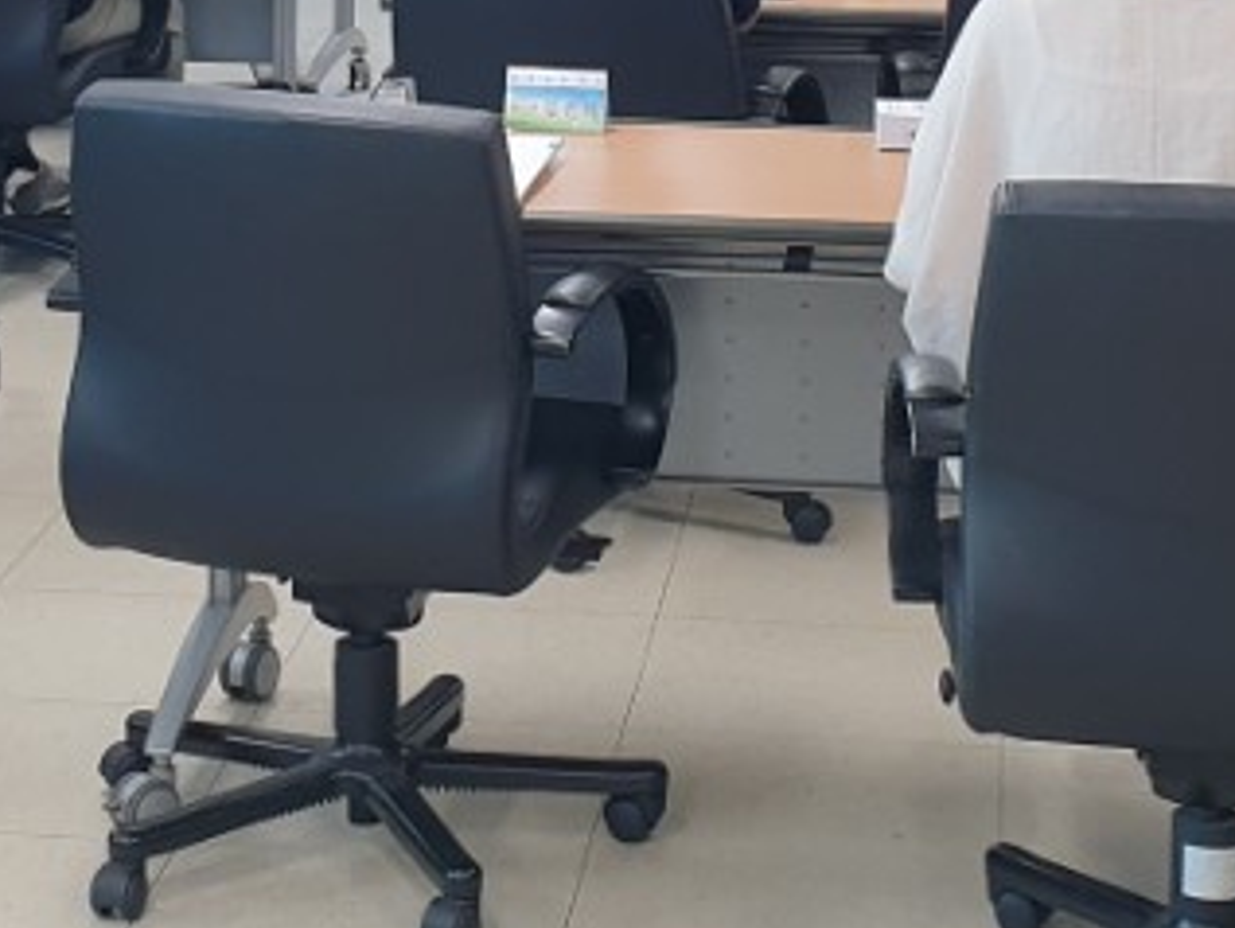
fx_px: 3748
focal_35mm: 105
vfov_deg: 13.5
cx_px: 475
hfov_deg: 18.7
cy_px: -347
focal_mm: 4.3
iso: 100
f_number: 2.4
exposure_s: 1/60.2
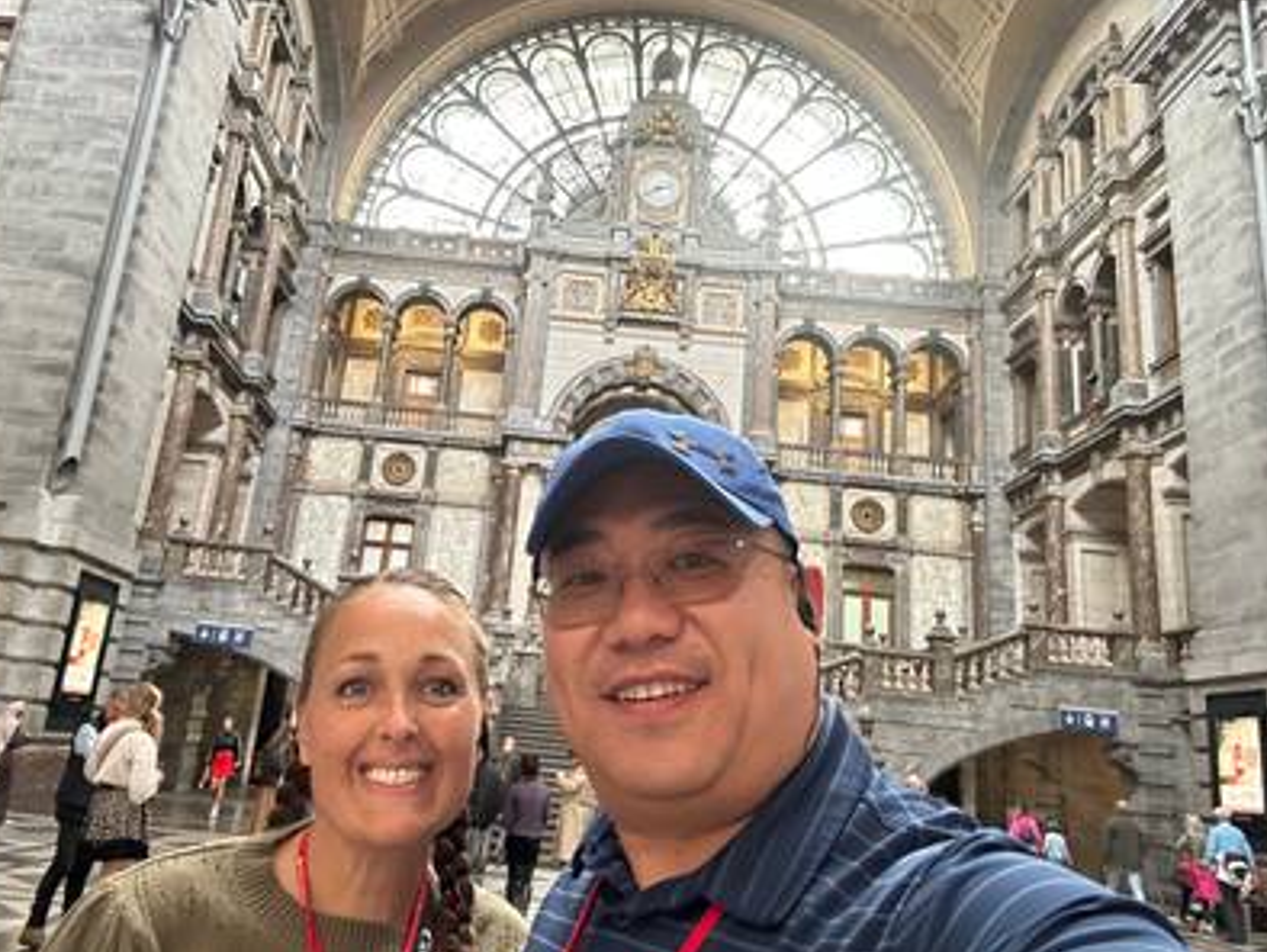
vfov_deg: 49.8
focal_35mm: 28
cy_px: 441
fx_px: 1025
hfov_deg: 63.3
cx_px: 572
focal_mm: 2.69
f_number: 1.9
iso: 200
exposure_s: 1/60
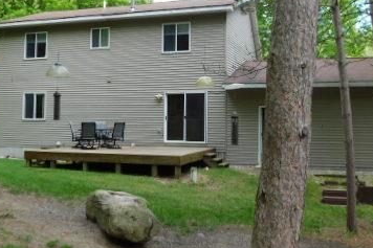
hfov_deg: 45.4
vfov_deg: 31.0
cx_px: 204
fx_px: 445
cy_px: 91
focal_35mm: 43
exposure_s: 1/400
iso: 125
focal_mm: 4
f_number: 3
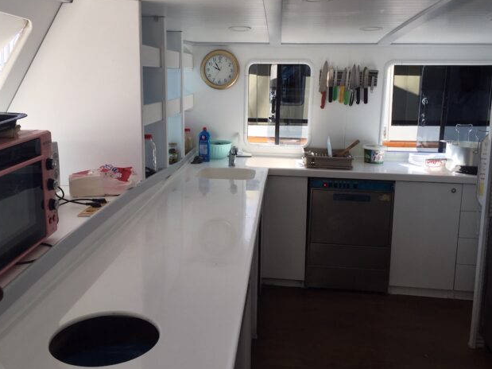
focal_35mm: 36
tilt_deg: -8.9
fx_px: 512
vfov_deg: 39.5
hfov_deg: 51.3
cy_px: 155
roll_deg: -0.4
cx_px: 231
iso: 32
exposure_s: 1/235
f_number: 2.2
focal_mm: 4.15
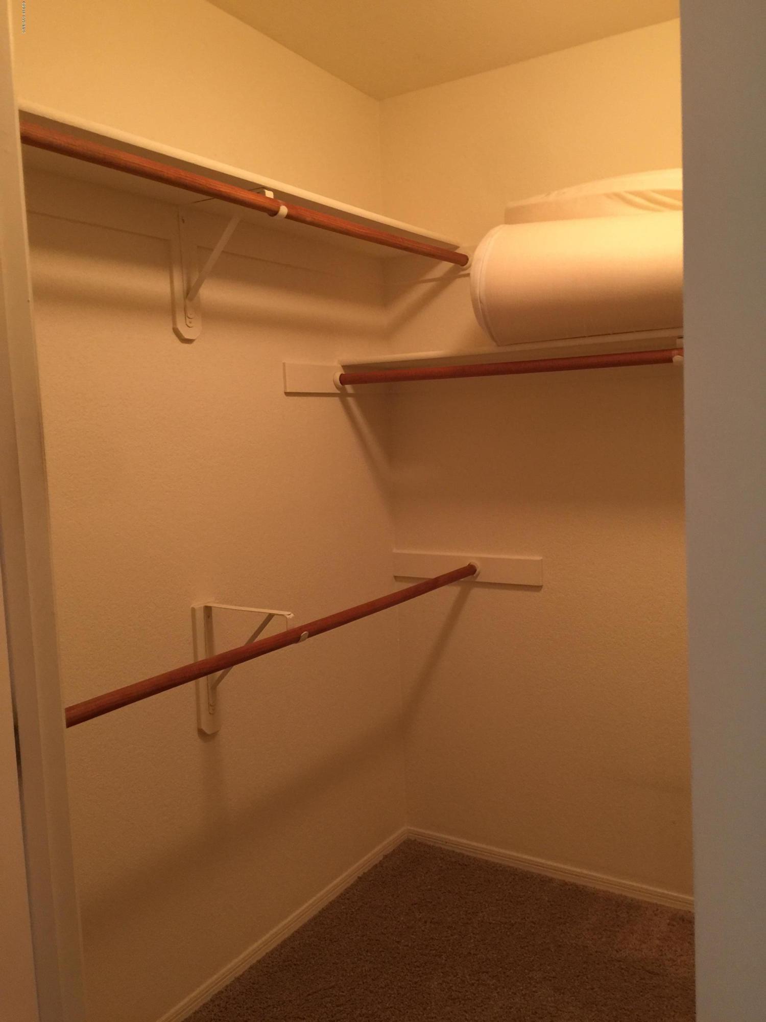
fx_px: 856
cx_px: 383
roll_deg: +4.6
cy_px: 511
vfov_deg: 61.7
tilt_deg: -6.2
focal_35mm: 29
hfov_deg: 48.2
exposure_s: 1/15
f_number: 2.2
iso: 100
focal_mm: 4.15
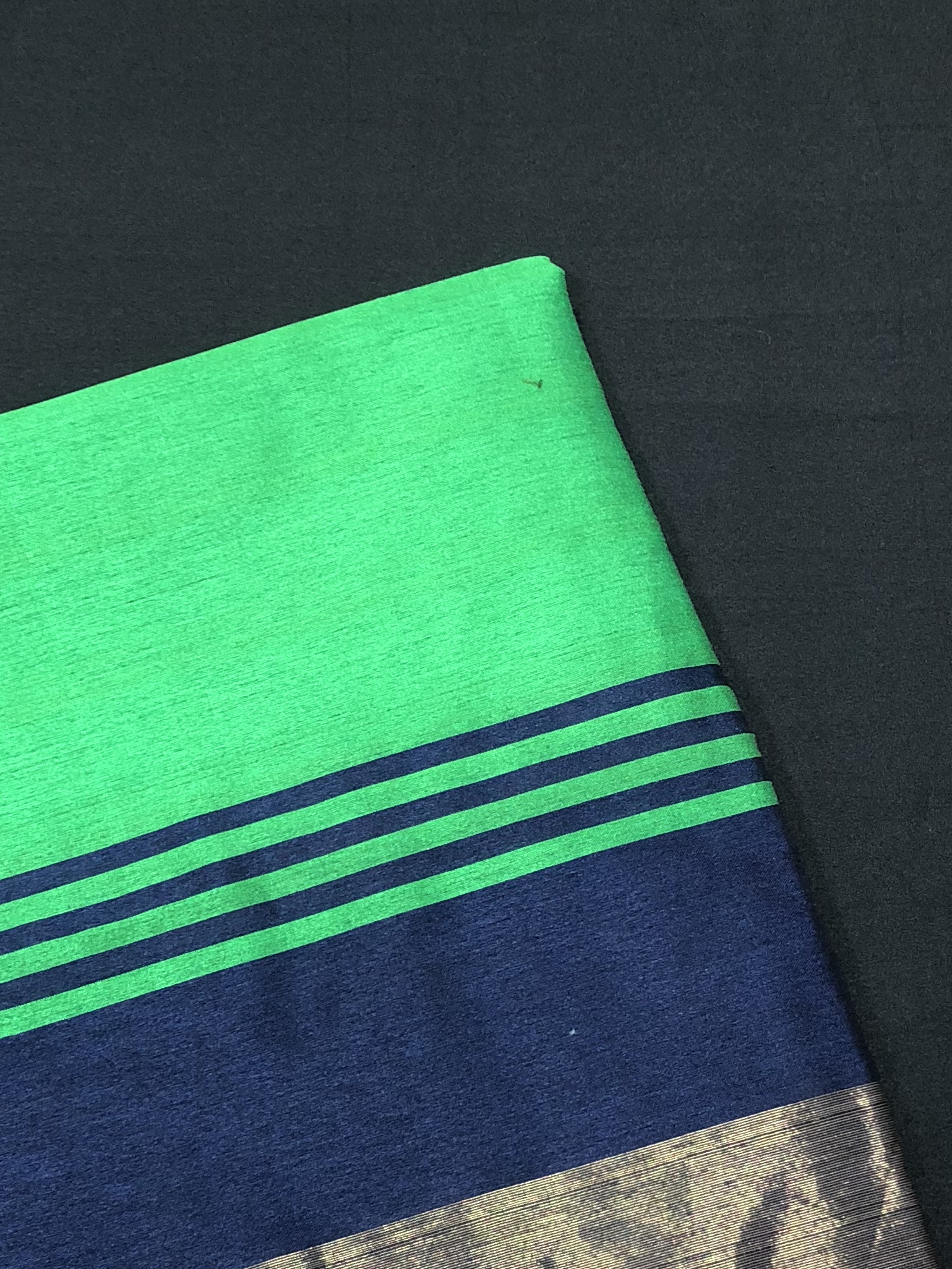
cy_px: 1176
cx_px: 220
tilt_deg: -81.4
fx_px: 2017
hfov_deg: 26.2
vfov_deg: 32.9
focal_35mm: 55
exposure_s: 1/17
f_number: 1.8
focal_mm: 4
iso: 64
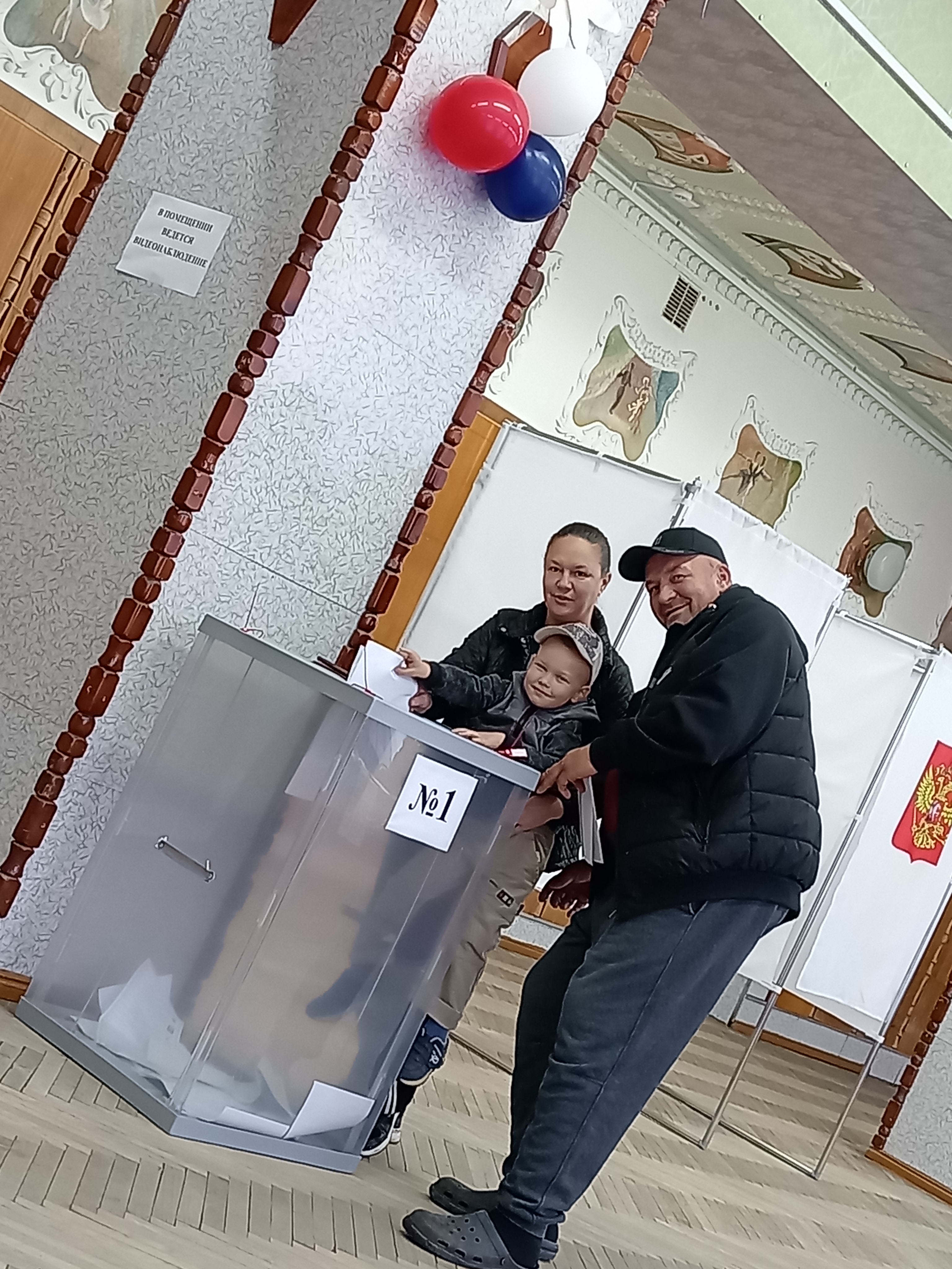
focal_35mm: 64
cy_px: 634
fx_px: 2347
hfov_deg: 22.9
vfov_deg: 30.3
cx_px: 476
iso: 338
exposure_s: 1/25
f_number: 1.8
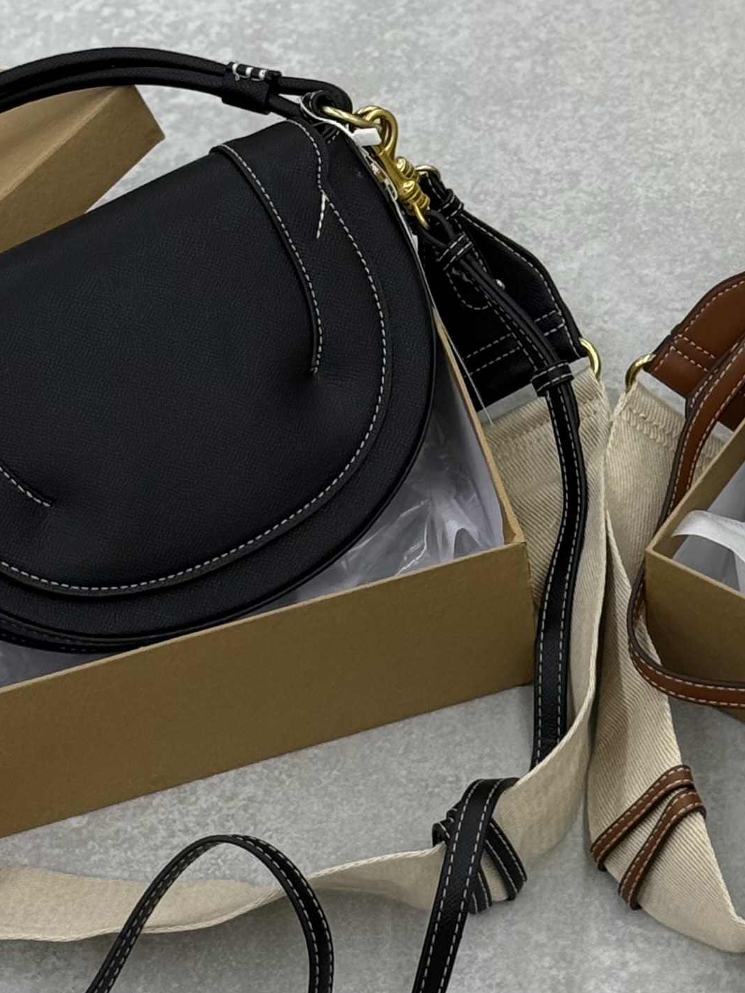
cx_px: 588
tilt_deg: -50.2
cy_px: 294
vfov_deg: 14.4
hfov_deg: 10.8
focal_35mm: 137
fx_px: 3931
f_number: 1.78
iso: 100
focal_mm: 6.76
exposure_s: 1/475
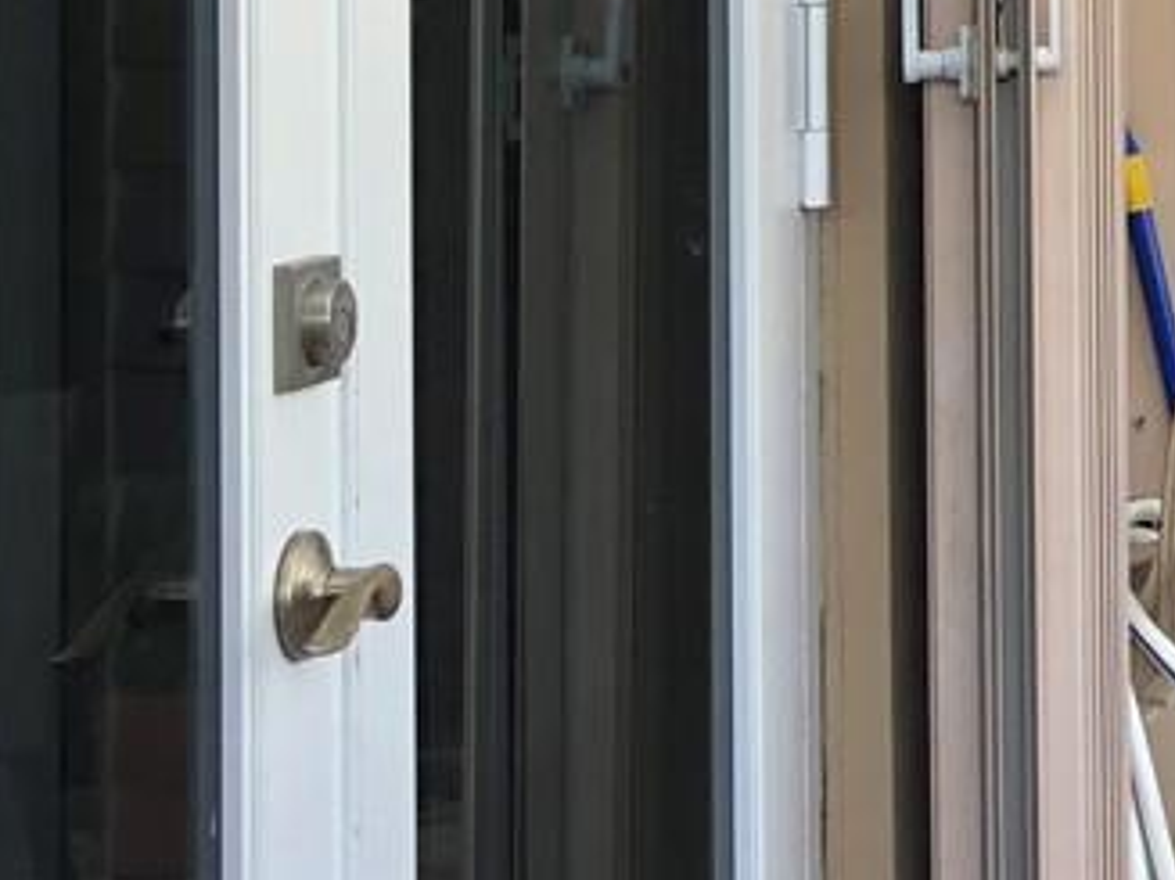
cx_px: 2314
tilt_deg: +1.7
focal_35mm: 137
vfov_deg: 10.5
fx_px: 4649
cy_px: -320
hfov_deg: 12.7
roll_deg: +1.6
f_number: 1.8
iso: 20
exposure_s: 1/120
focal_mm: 3.99
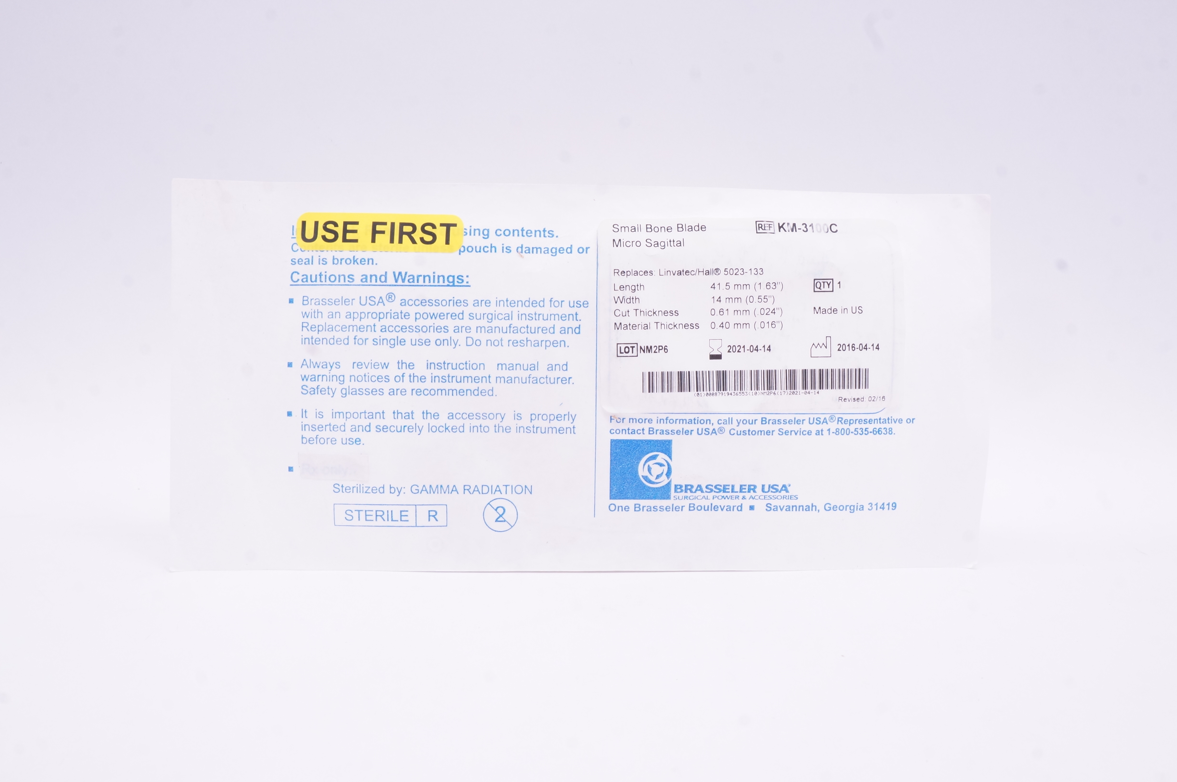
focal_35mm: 39
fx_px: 1274
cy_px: 391
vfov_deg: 34.1
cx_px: 588
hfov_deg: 49.6
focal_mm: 26
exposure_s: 1/20
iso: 800
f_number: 16
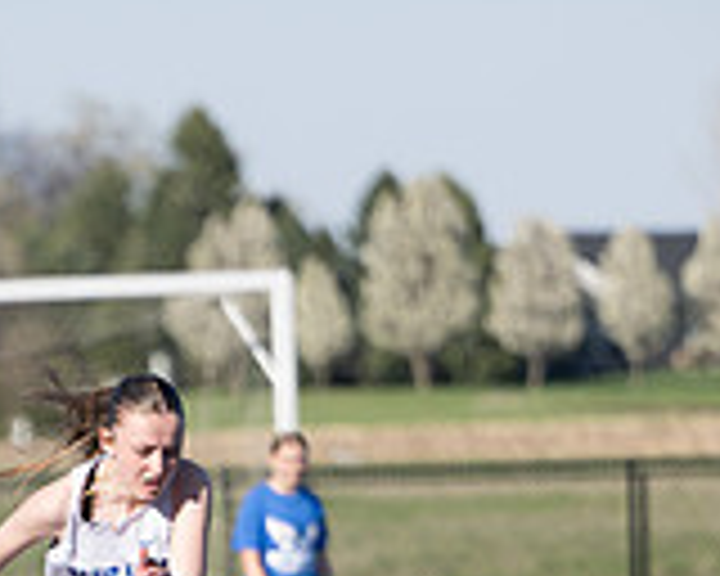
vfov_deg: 2.8
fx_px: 11827
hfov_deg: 3.5
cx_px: 220
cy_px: 896
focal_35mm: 555
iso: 100
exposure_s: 1/1250
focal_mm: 140
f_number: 3.2
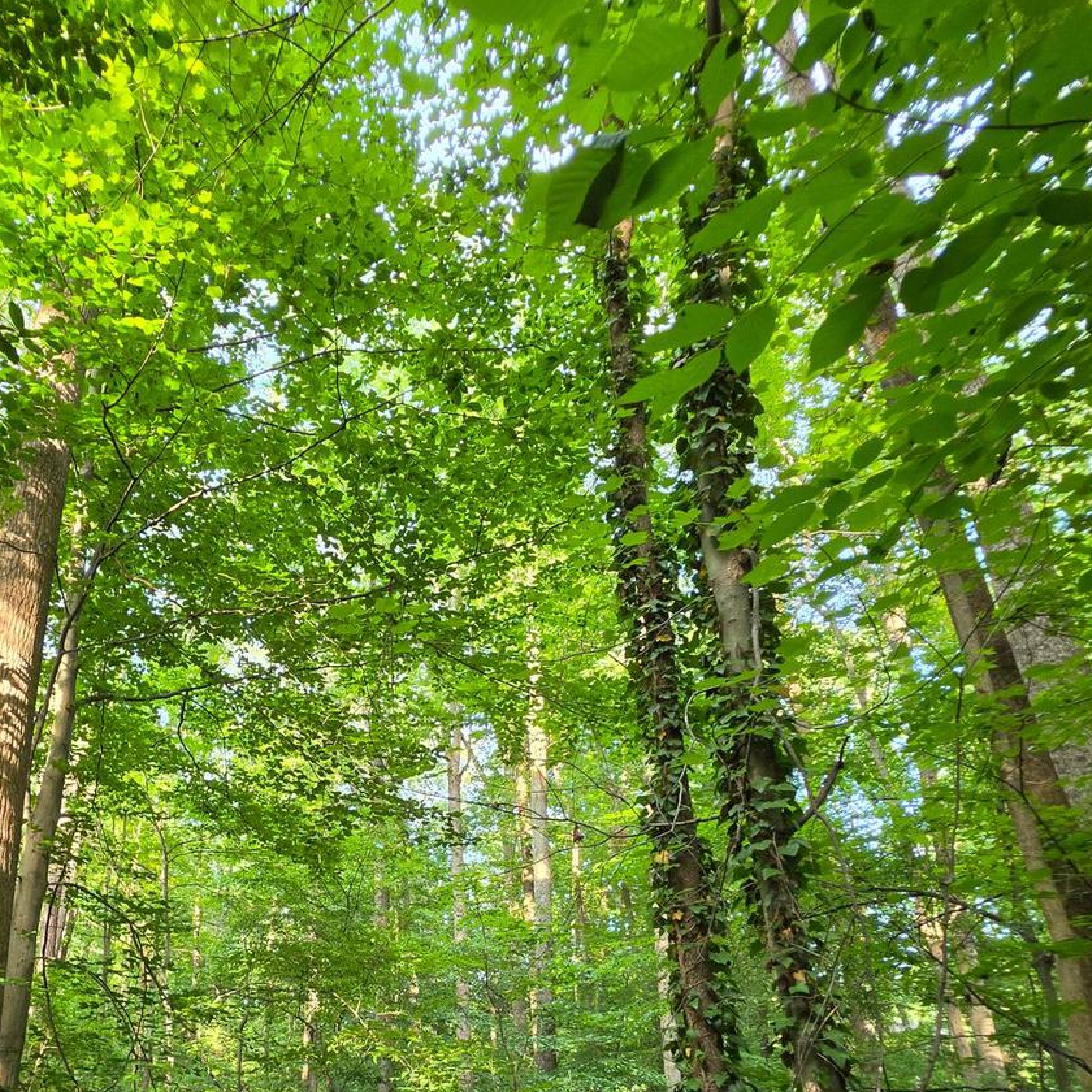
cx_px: 377
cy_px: 807
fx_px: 749
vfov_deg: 67.9
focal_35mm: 21
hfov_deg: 70.4
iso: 125
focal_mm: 2.2
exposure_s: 1/120
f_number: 1.9
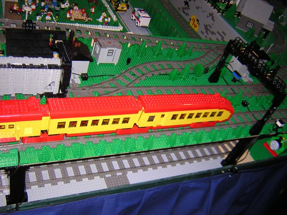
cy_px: 108
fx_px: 298
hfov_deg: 51.4
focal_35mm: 36
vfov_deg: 39.7
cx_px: 144
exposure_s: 1/60.1
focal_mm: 4.7
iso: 100
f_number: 2.6
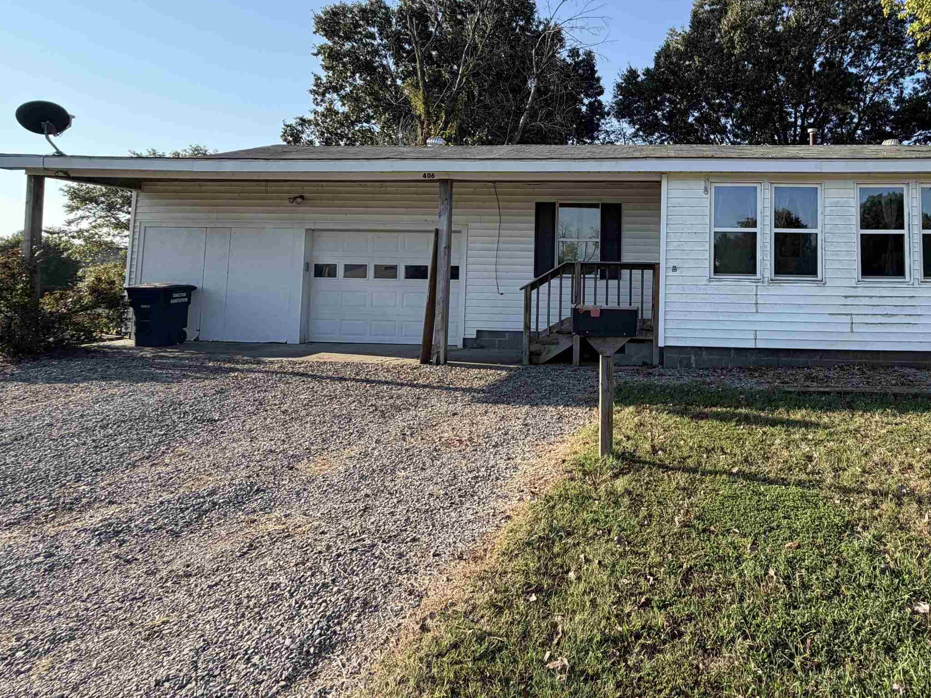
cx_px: 629
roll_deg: -1.0
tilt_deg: +2.7
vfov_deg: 62.1
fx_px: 565
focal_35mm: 21
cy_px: 242
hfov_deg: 76.2
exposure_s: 1/770
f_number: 2.2
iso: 40
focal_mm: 2.22
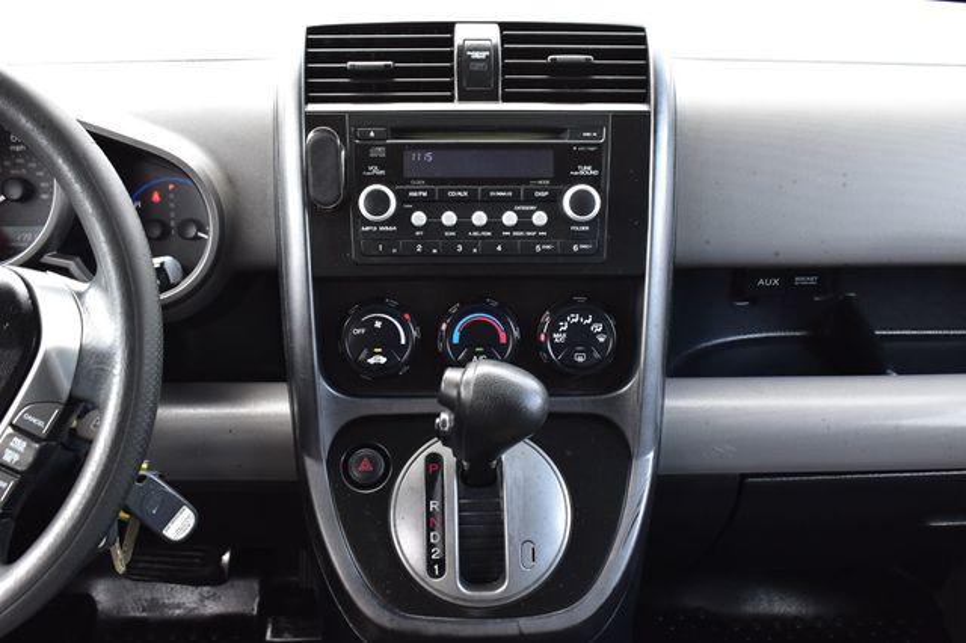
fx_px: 1086
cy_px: 322
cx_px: 483
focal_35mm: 40
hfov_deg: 47.9
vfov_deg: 33.0
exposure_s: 1/40
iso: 400
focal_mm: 27
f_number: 7.1
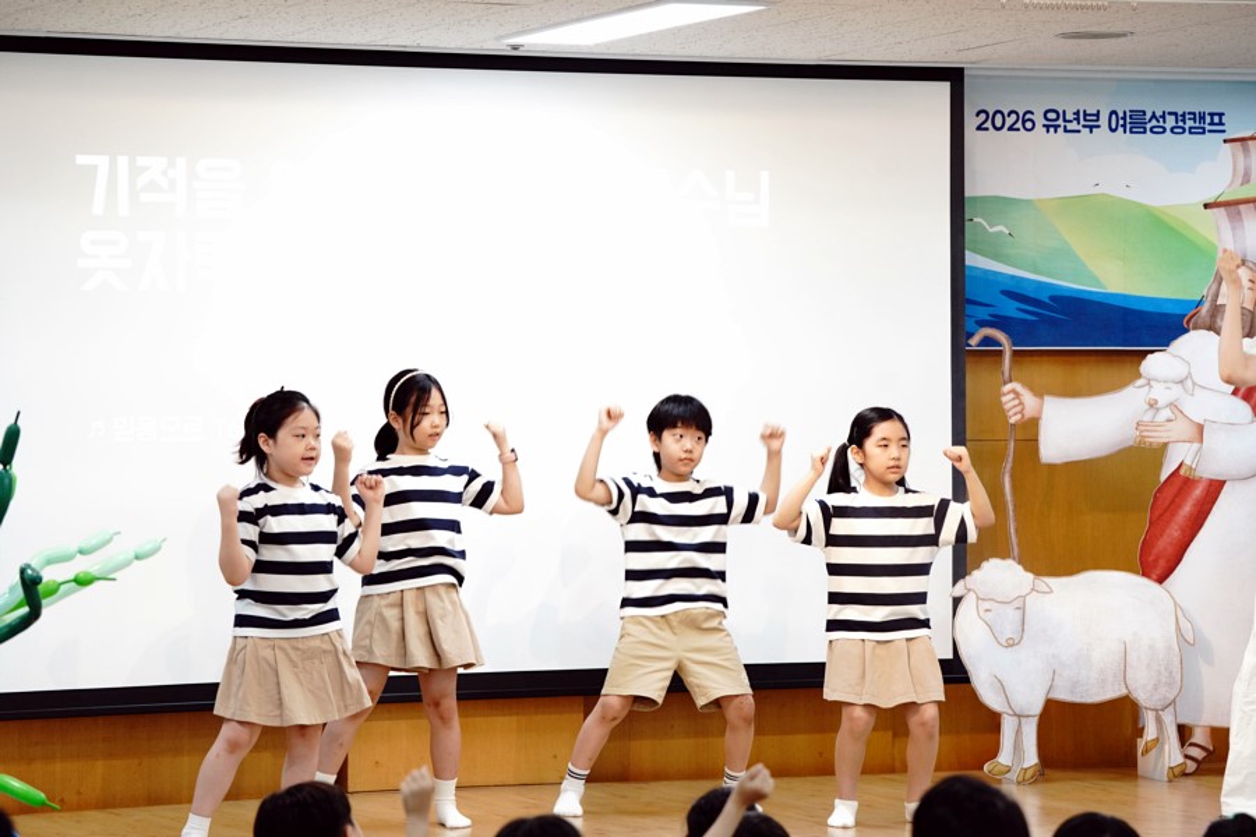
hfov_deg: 16.9
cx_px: 628
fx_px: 4221
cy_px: 418
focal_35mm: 121
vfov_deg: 11.3
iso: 2000
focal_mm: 121
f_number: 4.5
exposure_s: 1/160
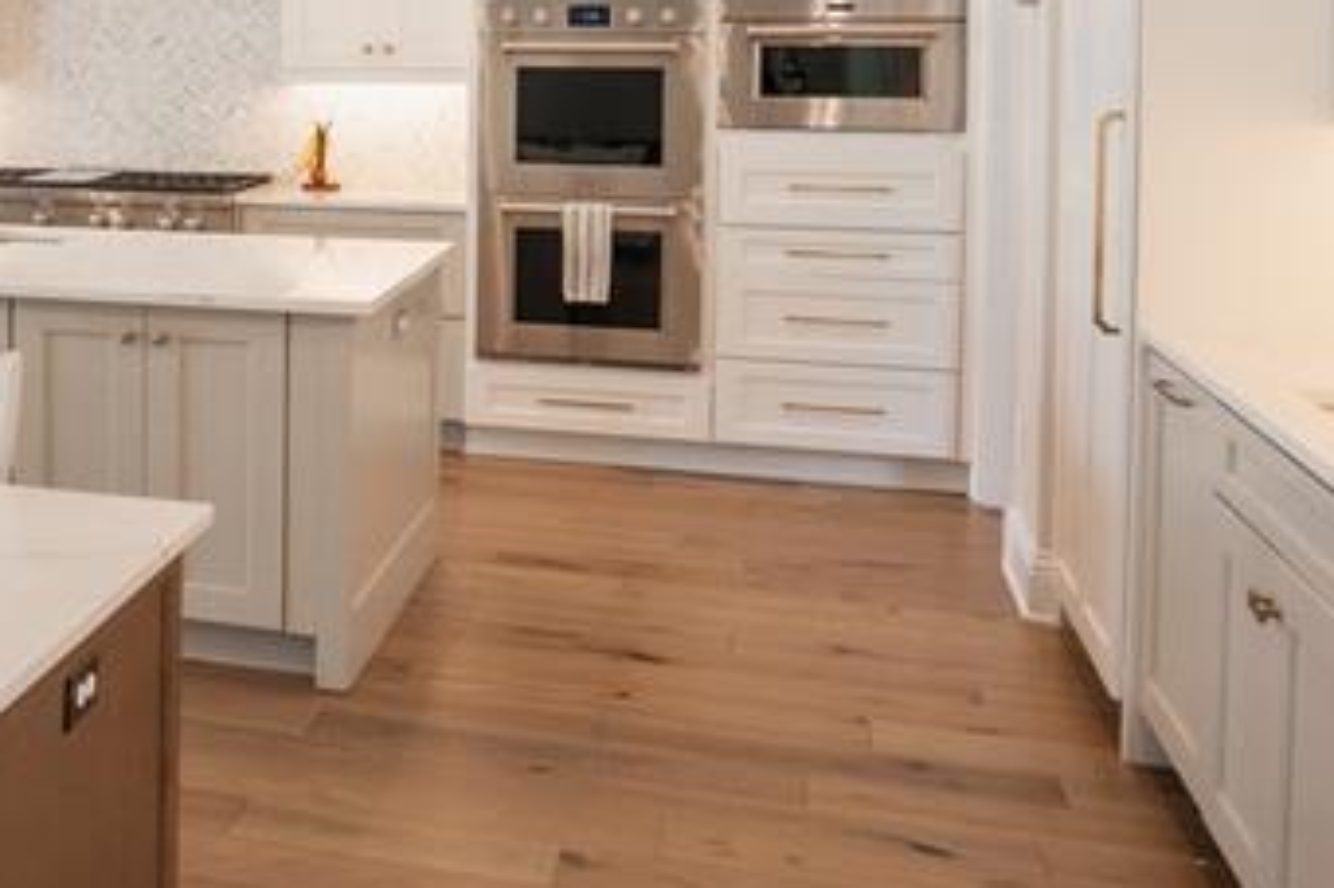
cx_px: -98
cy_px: 110
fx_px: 1778
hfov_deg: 35.7
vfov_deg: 27.2
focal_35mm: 48
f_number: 4
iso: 1000
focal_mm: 16
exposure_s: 1/160
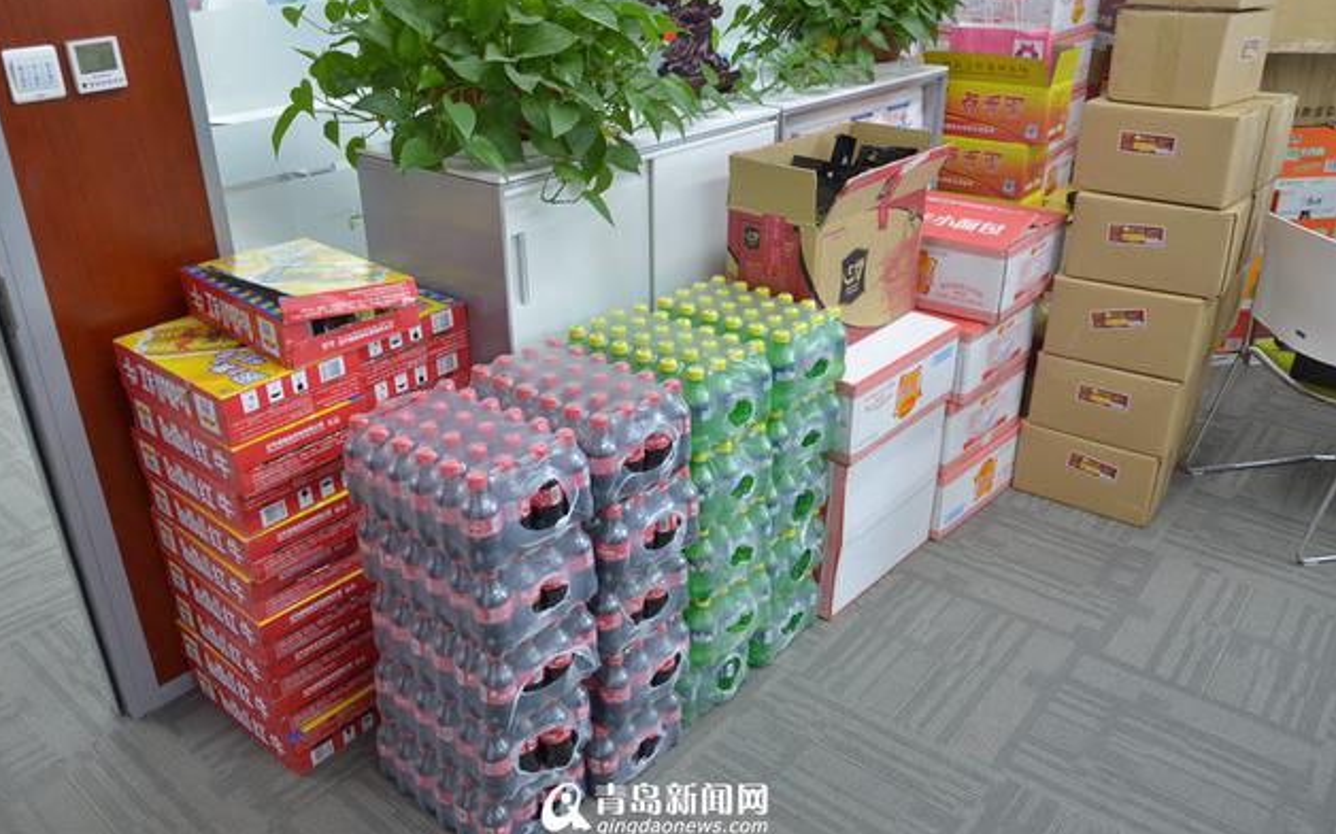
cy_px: 402
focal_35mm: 28
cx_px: 657
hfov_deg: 66.5
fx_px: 1019
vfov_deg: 44.5
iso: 1000
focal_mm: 18
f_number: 5.6
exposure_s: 1/30
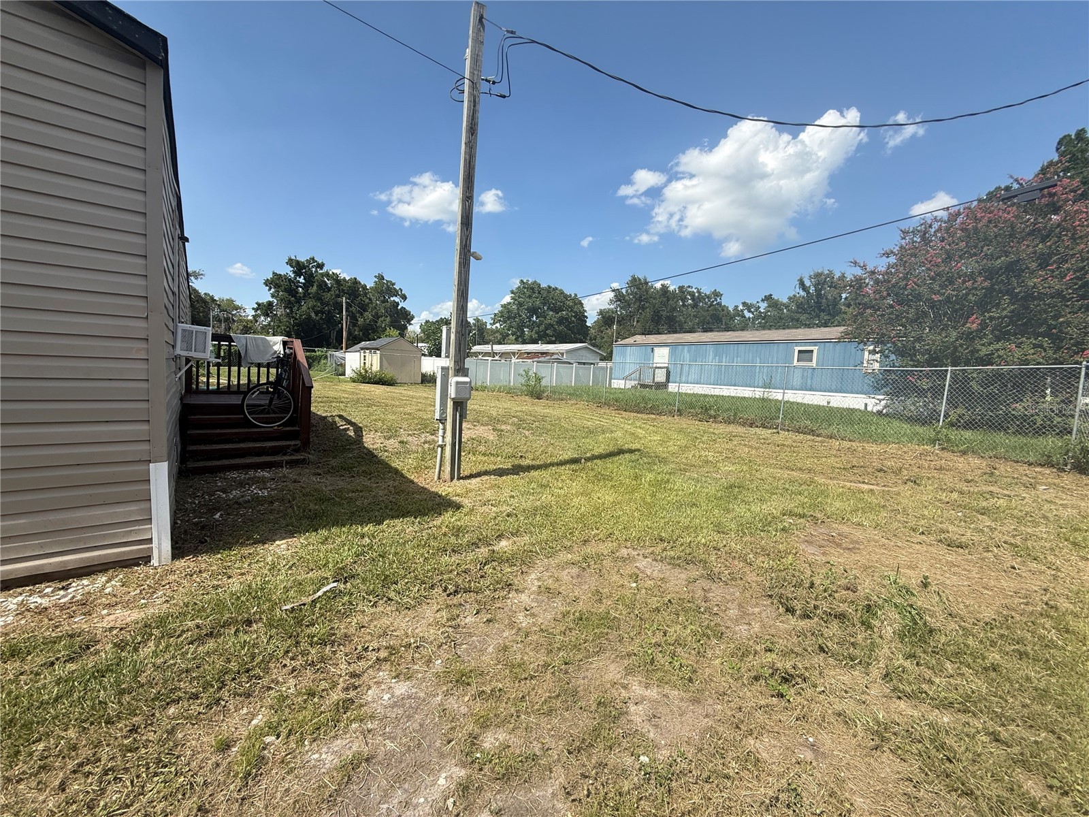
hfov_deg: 102.1
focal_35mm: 14
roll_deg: -2.6
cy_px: 408
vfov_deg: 85.7
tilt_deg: -4.2
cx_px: 544
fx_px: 440
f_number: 2.2
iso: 20
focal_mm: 2.22
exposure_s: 1/585
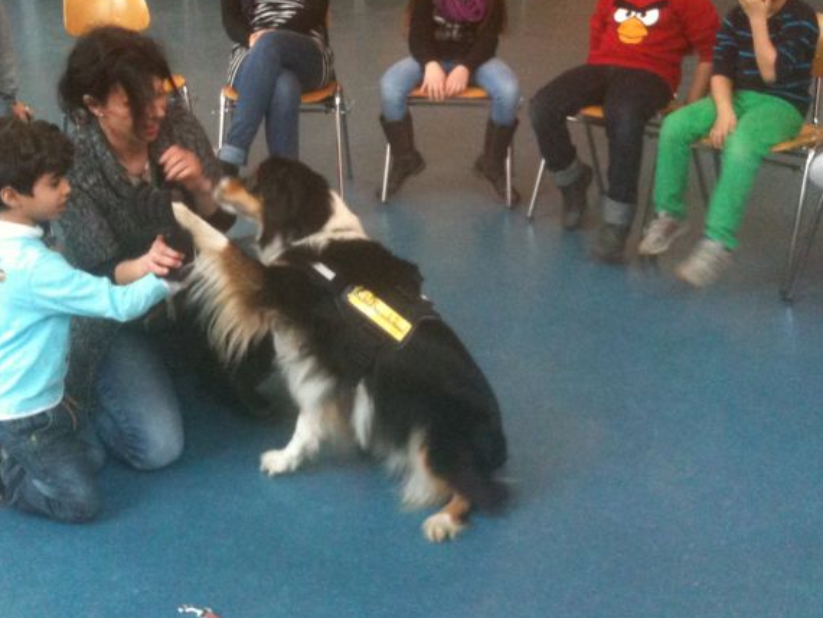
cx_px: 324
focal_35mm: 49
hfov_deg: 38.7
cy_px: 229
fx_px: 1166
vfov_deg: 29.6
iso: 320
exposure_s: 1/17
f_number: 2.8
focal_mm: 3.85
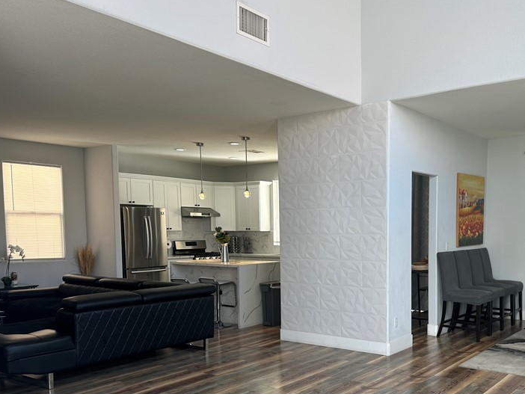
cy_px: 271
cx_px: 326
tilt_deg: -4.7
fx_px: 531
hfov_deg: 52.1
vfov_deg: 40.1
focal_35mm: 35
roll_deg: -0.3
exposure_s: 1/138
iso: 64
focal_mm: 6.86
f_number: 1.78
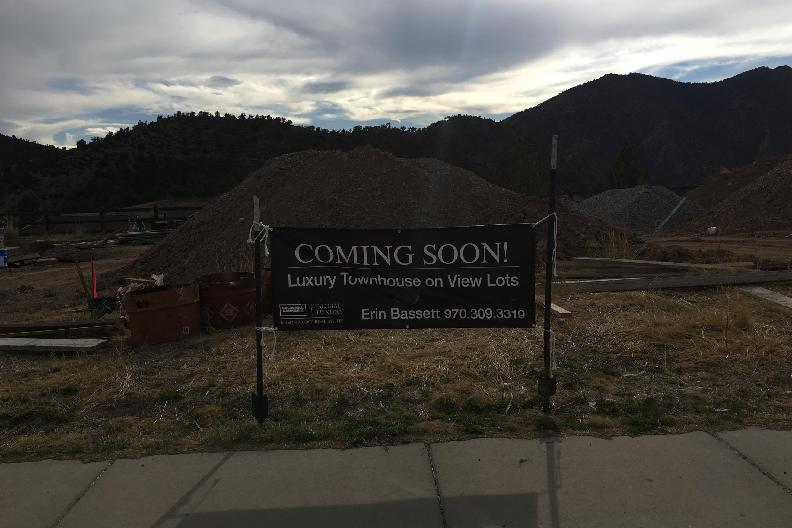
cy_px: 298
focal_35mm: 31
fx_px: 682
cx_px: 402
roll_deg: +1.5
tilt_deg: -9.0
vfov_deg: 42.2
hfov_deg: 60.3
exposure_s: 1/1748
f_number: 2.2
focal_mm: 4.15
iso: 25
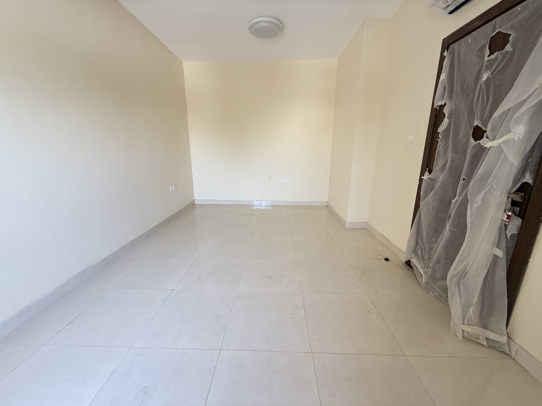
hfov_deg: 102.1
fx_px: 219
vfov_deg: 85.7
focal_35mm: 14
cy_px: 203
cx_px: 271
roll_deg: -0.5
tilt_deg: -14.2
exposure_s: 1/99
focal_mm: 2.22
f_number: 2.2
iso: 100
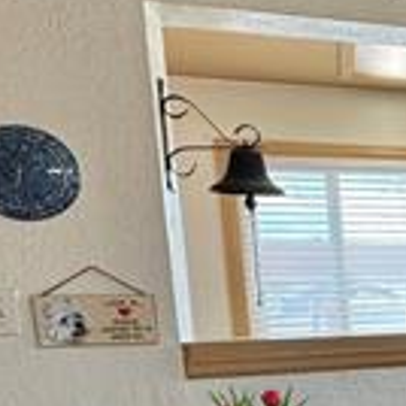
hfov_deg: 21.3
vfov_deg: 27.7
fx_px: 783
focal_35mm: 59
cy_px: 389
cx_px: 697
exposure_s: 1/120
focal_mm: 2.22
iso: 160
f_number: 2.2
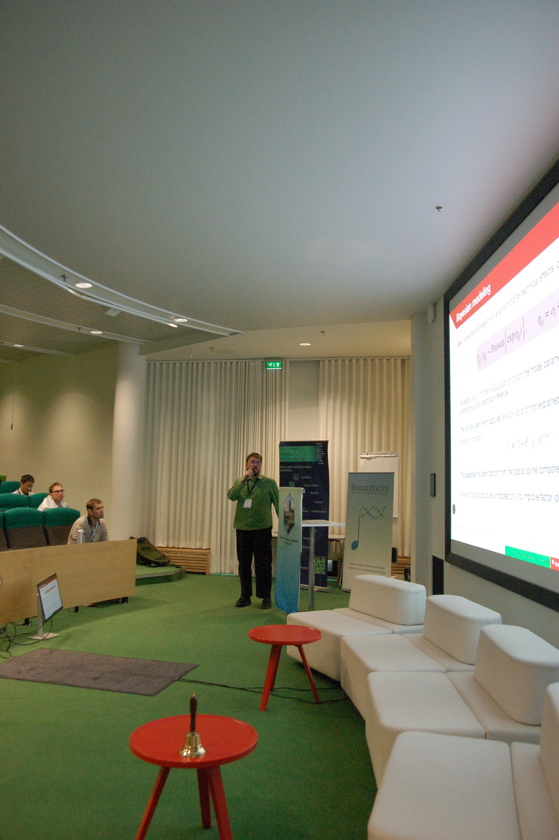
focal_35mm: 26
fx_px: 595
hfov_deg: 50.3
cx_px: 280
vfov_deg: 70.5
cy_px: 420
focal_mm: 17
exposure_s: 1/125
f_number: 4
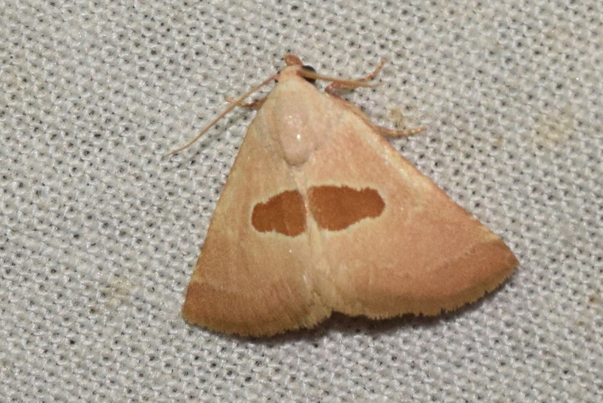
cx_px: 302
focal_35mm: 210
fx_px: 3521
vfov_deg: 6.6
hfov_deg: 9.8
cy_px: 202
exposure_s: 1/200
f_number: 14
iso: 1000
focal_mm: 140
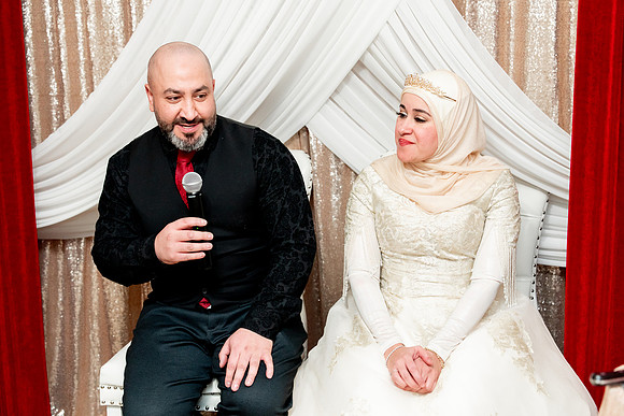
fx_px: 867
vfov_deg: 27.0
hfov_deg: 39.6
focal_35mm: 50
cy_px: 208
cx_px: 312
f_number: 2.8
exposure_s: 1/160
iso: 1600
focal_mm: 50
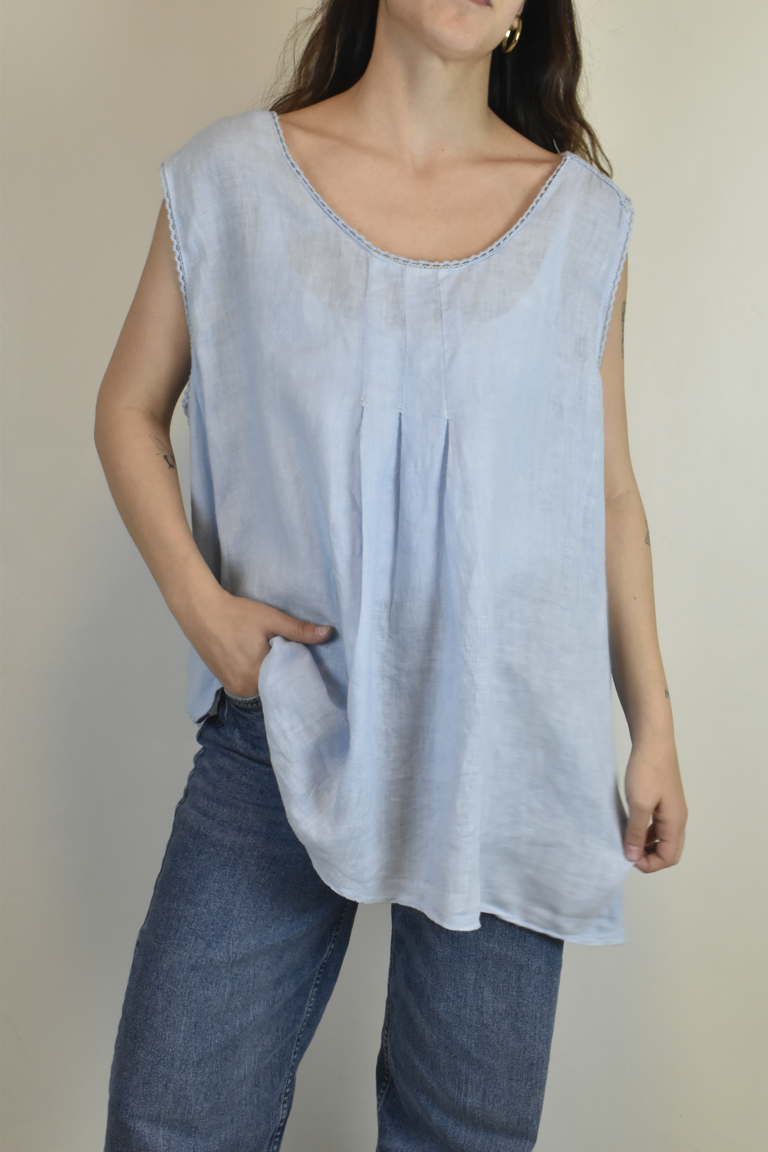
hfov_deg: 25.1
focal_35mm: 54
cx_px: 384
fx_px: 1728
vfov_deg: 36.9
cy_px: 576
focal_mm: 36
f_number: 18
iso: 1600
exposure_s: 1/50
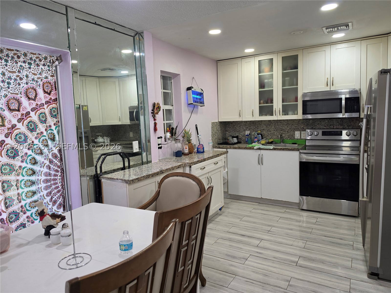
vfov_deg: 58.9
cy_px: 146
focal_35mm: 23
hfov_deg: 73.9
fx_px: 260
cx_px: 196
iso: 100
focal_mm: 6.5
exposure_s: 1/120
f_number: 1.4
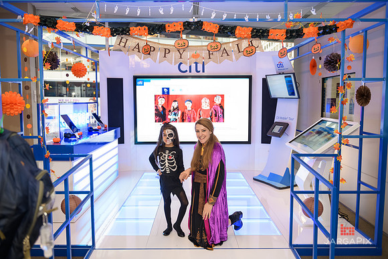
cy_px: 130
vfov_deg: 42.3
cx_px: 194
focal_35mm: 31
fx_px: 334
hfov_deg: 60.3
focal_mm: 31
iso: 800
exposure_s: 1/125
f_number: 3.2
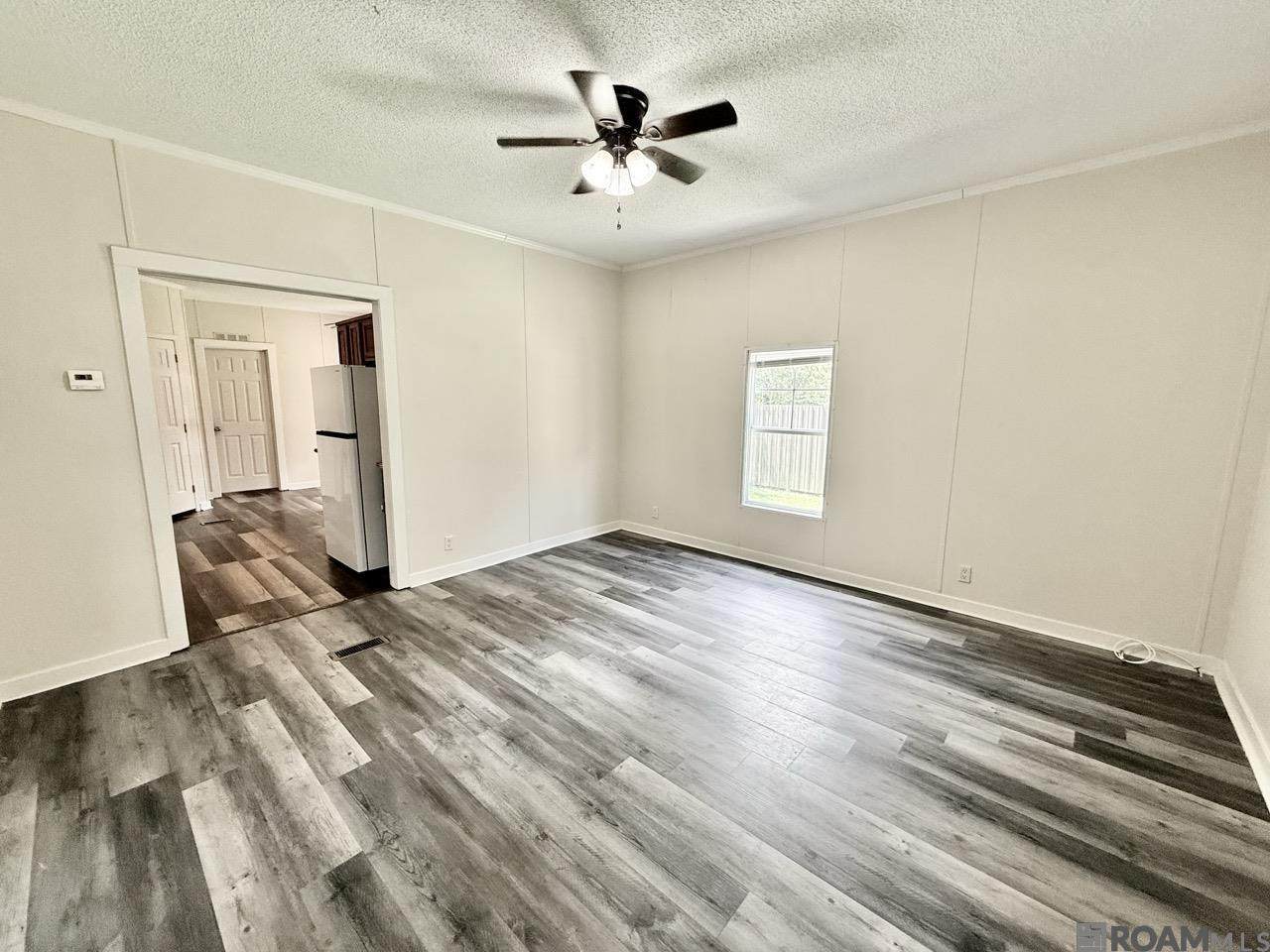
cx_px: 635
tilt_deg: -9.6
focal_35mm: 14
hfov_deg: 102.1
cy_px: 476
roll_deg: -0.4
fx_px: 514
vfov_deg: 85.7
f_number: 2.2
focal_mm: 2.22
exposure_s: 1/120
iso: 200
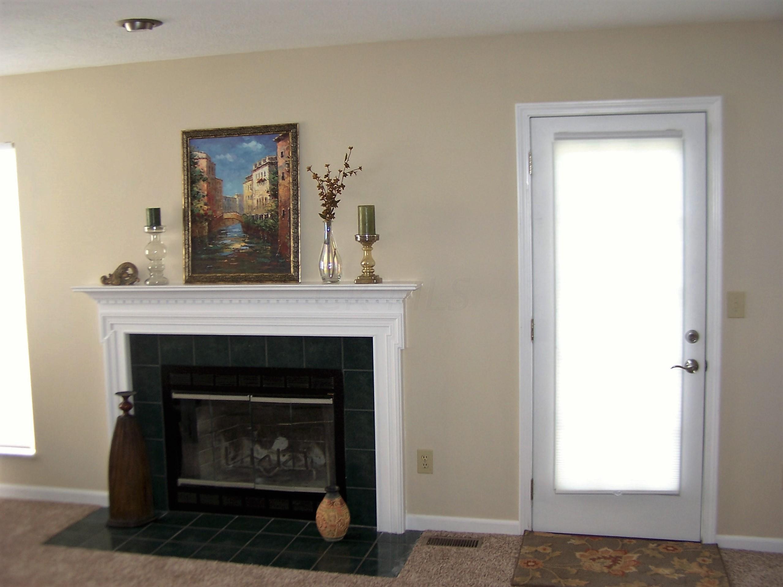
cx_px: 392
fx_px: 859
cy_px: 294
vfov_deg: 37.7
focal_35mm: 38
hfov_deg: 49.0
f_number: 2.8
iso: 80
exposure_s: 1/60
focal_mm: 6.3
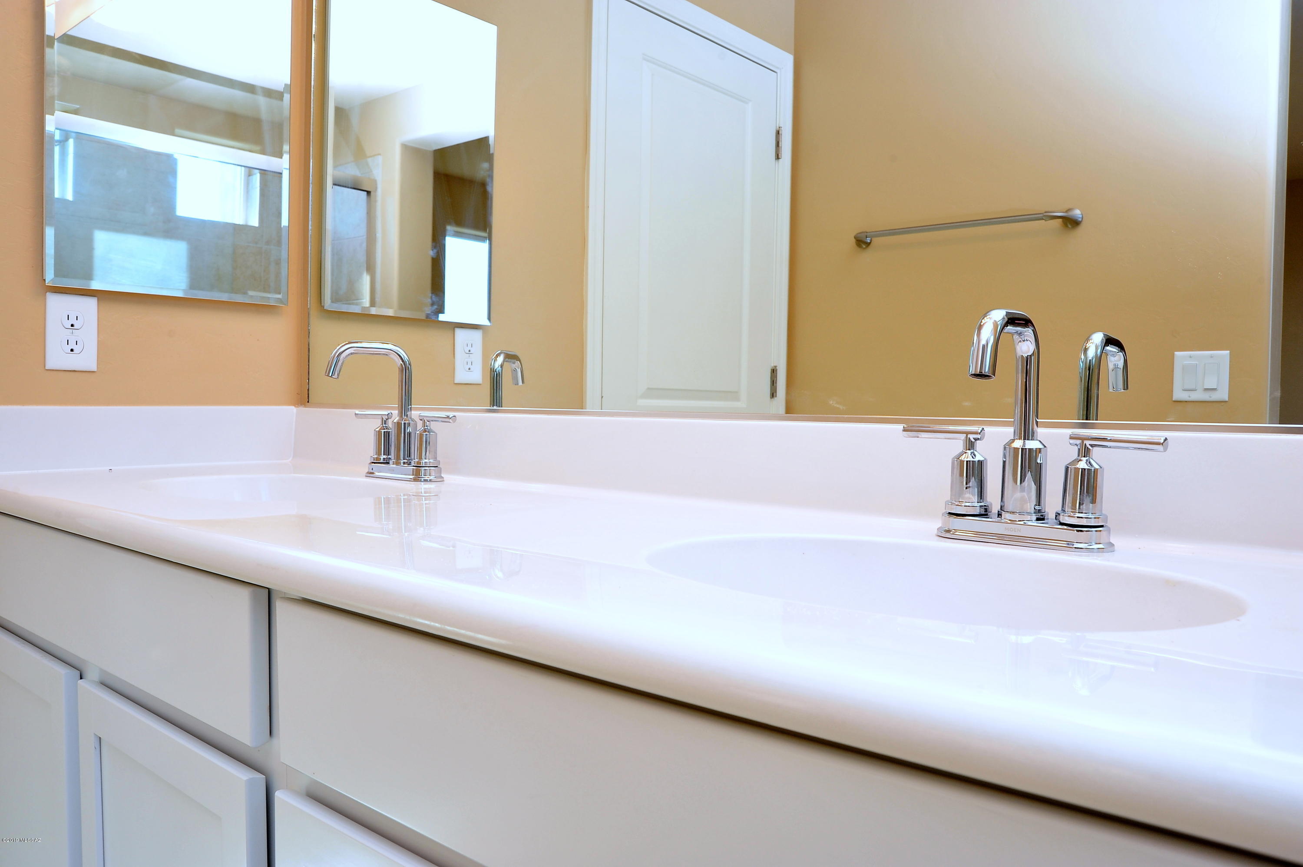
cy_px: 434
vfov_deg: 49.5
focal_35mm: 26
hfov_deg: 69.4
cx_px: 652
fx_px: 940
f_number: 10
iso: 640
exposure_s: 1/50
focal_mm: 26
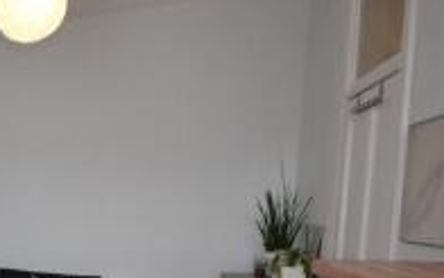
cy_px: 266
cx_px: -68
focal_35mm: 43
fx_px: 516
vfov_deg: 28.7
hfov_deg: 37.3
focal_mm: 11.5
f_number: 6.3
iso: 1600
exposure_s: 1/160
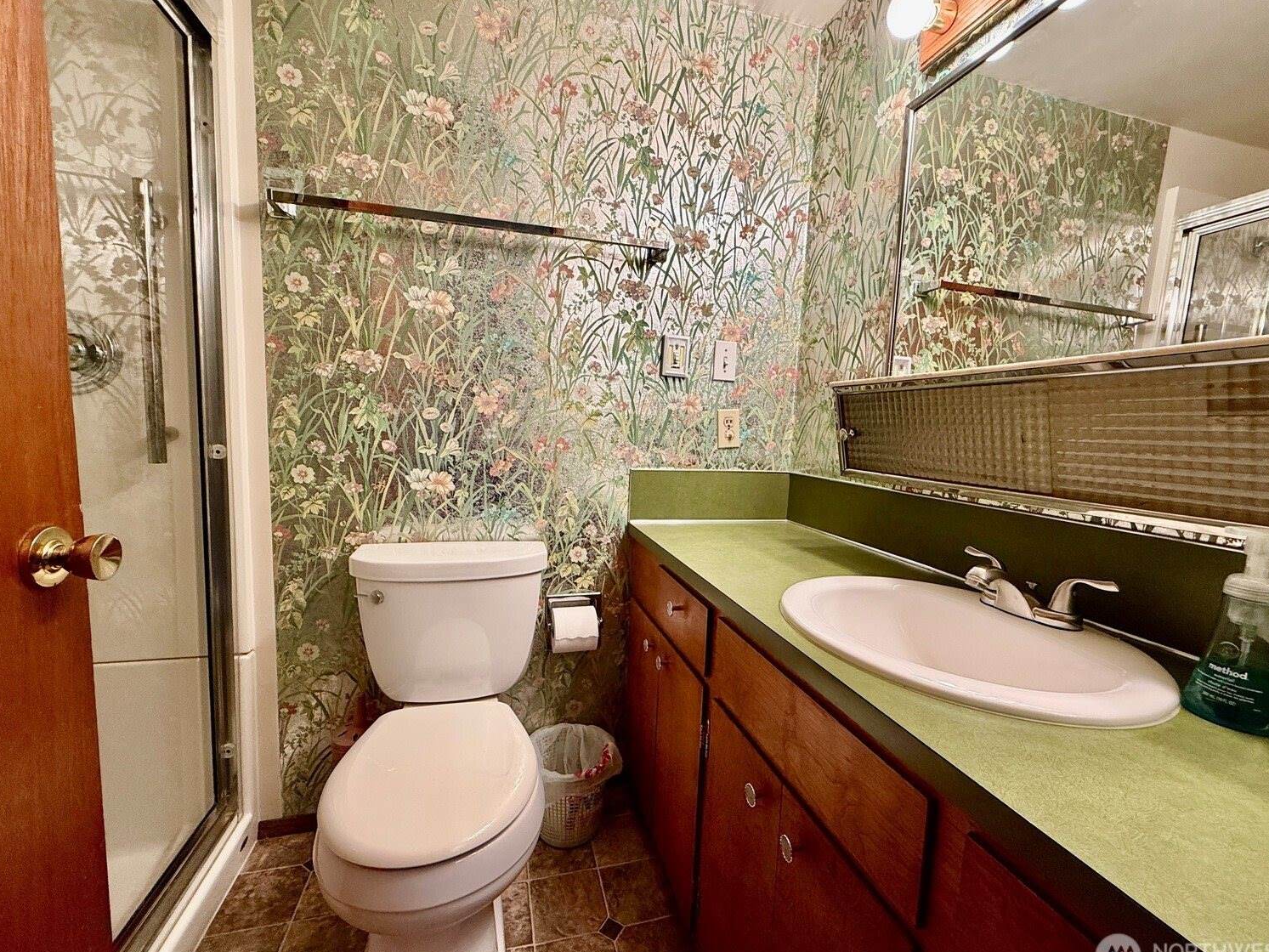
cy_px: 481
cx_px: 636
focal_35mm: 15
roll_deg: -2.8
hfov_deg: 98.2
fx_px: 550
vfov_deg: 81.8
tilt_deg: -6.6
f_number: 2.2
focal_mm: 2.22
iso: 250
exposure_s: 1/60
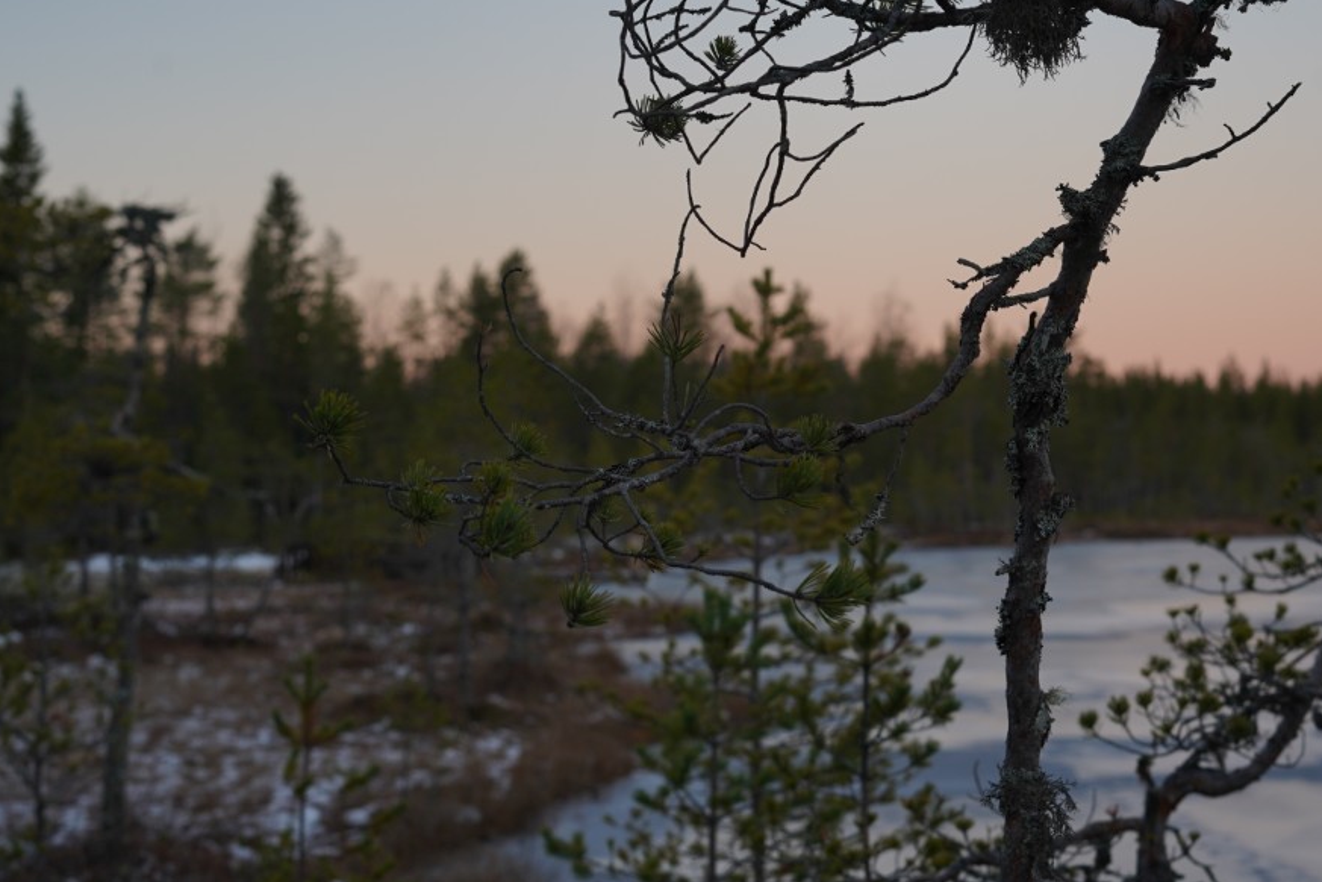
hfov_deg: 30.5
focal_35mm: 66
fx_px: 2423
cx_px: 748
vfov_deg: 20.6
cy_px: 452
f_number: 5.6
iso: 160
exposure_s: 1/80
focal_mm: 50
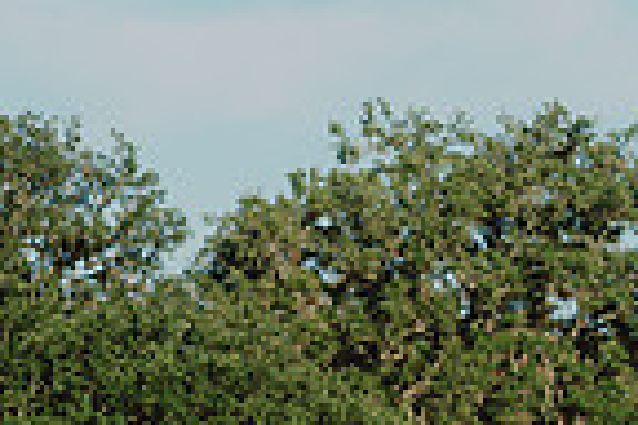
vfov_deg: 3.3
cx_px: -236
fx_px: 7301
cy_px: 985
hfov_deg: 5.0
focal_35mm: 412
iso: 80
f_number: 4.5
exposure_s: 1/640
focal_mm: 85
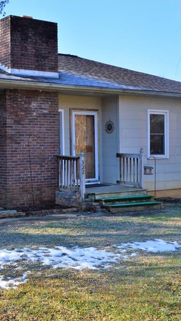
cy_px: 162
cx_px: 48
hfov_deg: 24.7
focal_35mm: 48
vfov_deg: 42.9
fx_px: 409
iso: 400
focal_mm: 20
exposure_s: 1/250
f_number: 10
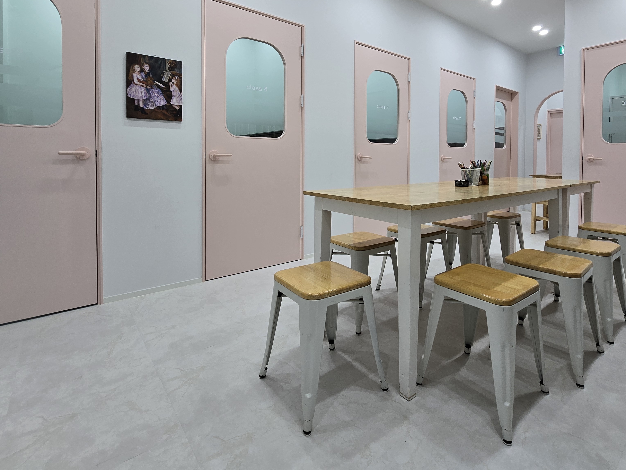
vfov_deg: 73.0
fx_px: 307
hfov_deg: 90.9
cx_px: 337
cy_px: 167
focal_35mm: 17
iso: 50
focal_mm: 2.2
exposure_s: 1/60
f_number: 2.2
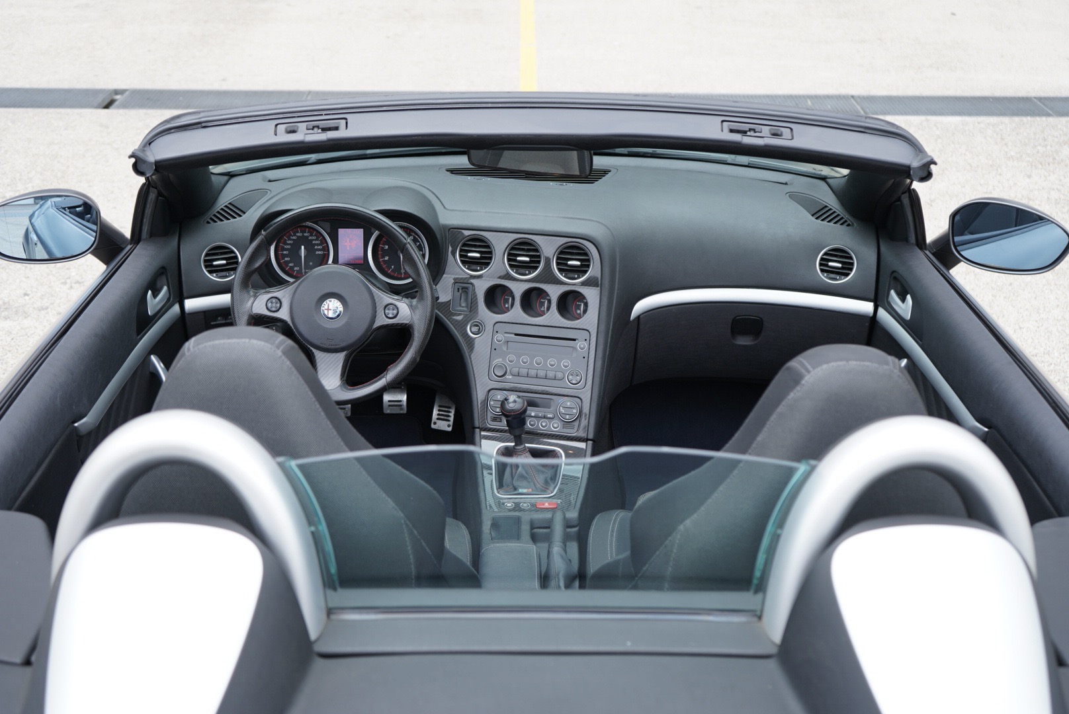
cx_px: 534
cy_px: 357
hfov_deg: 48.4
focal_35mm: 40
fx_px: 1189
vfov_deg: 33.5
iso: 100
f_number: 4
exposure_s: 1/160
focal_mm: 40
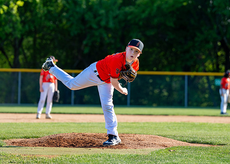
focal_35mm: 179
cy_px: 72
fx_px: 1172
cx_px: 118
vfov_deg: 8.0
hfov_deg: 11.2
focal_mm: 123
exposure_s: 1/800
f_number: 2.8
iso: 100
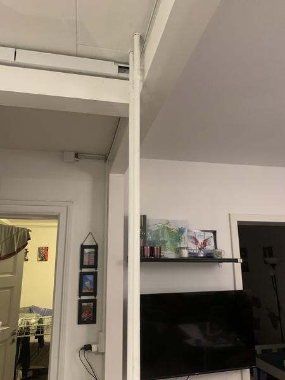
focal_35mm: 26
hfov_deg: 53.1
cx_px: 142
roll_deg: -0.4
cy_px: 190
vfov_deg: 67.3
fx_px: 285
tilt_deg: +14.5
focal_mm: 4.25
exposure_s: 1/25
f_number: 1.8
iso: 400
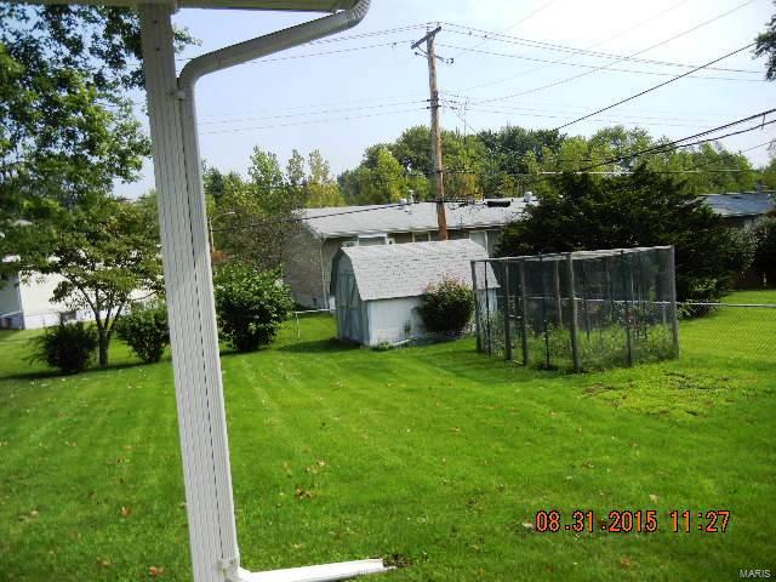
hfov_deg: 60.0
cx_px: 388
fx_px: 673
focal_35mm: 30
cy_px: 291
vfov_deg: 46.8
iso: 160
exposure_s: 1/810
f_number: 3.5
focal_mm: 5.4
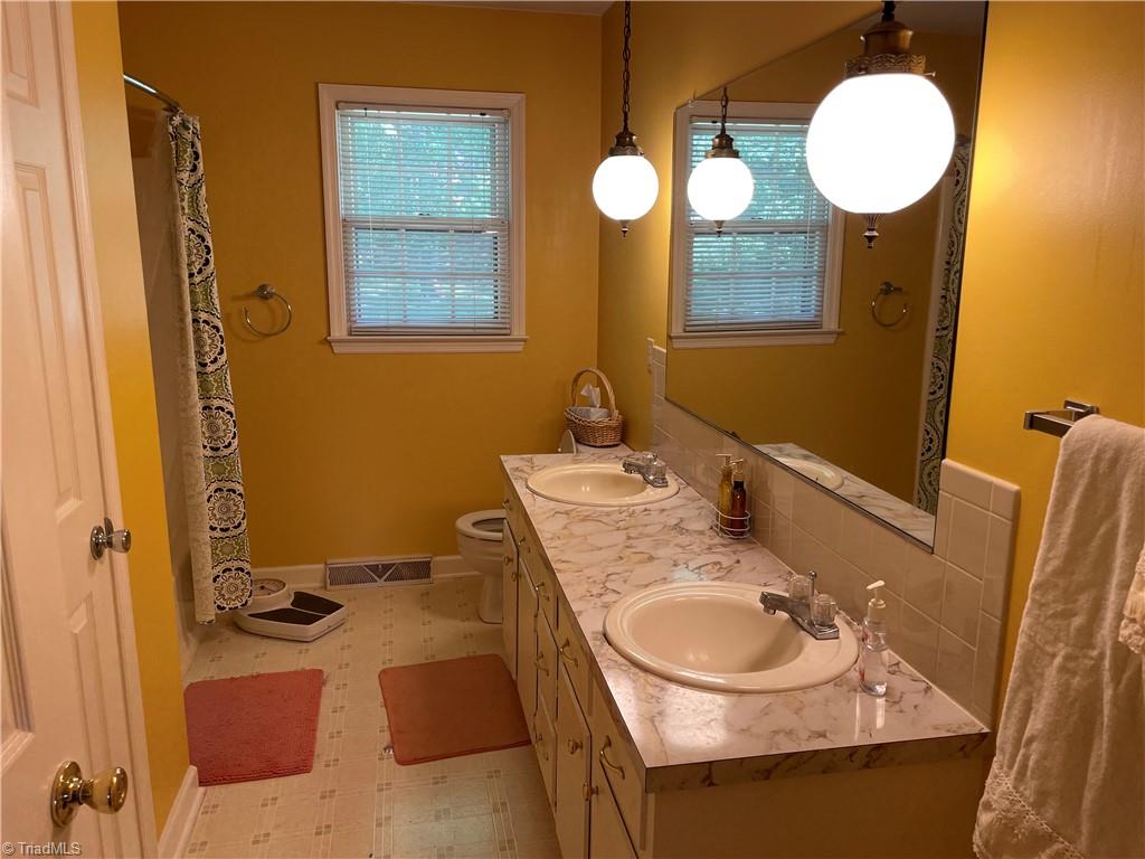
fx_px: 860
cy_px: 430
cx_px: 572
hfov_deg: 67.3
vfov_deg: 53.1
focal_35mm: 26
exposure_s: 1/120
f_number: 1.6
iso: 80
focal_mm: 4.2
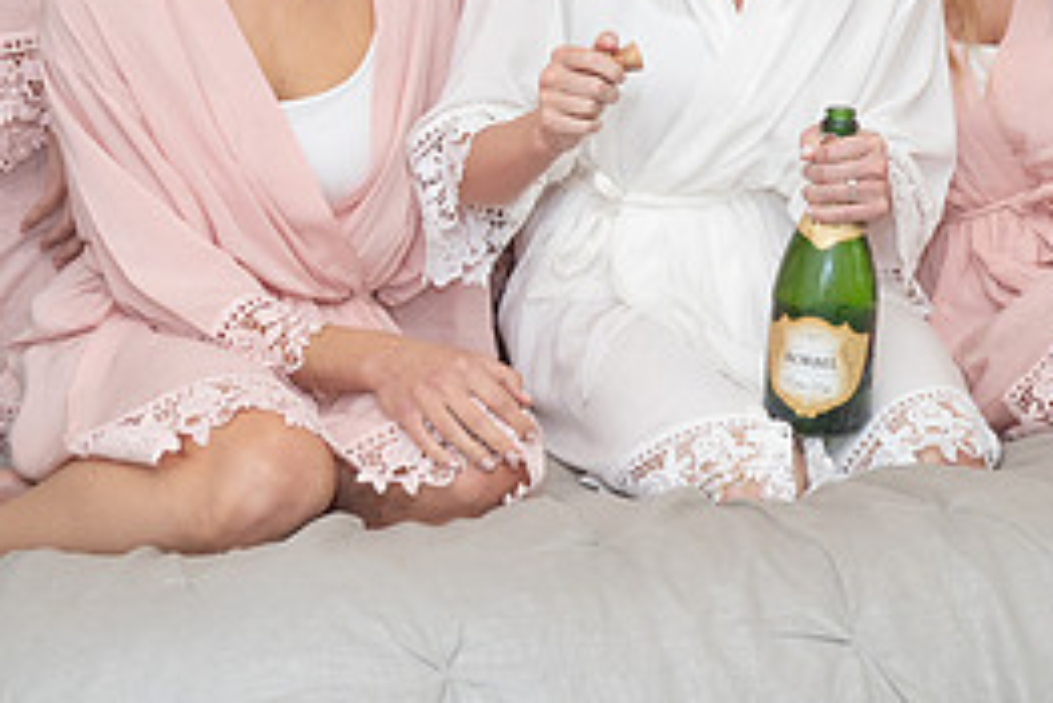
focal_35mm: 88
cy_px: -64
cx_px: 638
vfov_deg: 15.2
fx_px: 2575
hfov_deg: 23.1
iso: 1000
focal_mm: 35
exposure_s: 1/250
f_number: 5.6
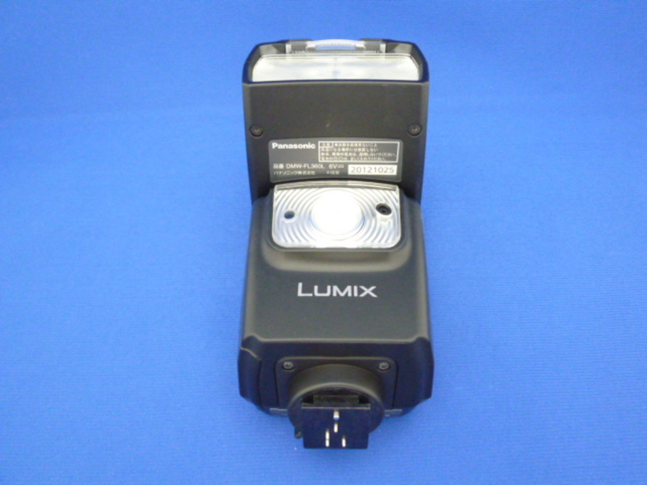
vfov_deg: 54.9
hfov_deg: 69.4
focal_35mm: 25
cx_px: 324
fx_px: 467
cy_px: 242
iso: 800
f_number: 2.8
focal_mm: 4.5
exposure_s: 1/25
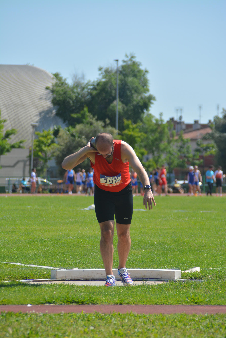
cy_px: 169
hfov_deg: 4.6
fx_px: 2825
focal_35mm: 300
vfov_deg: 6.9
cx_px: 113
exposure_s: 1/1600
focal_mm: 200
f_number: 6.3
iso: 400
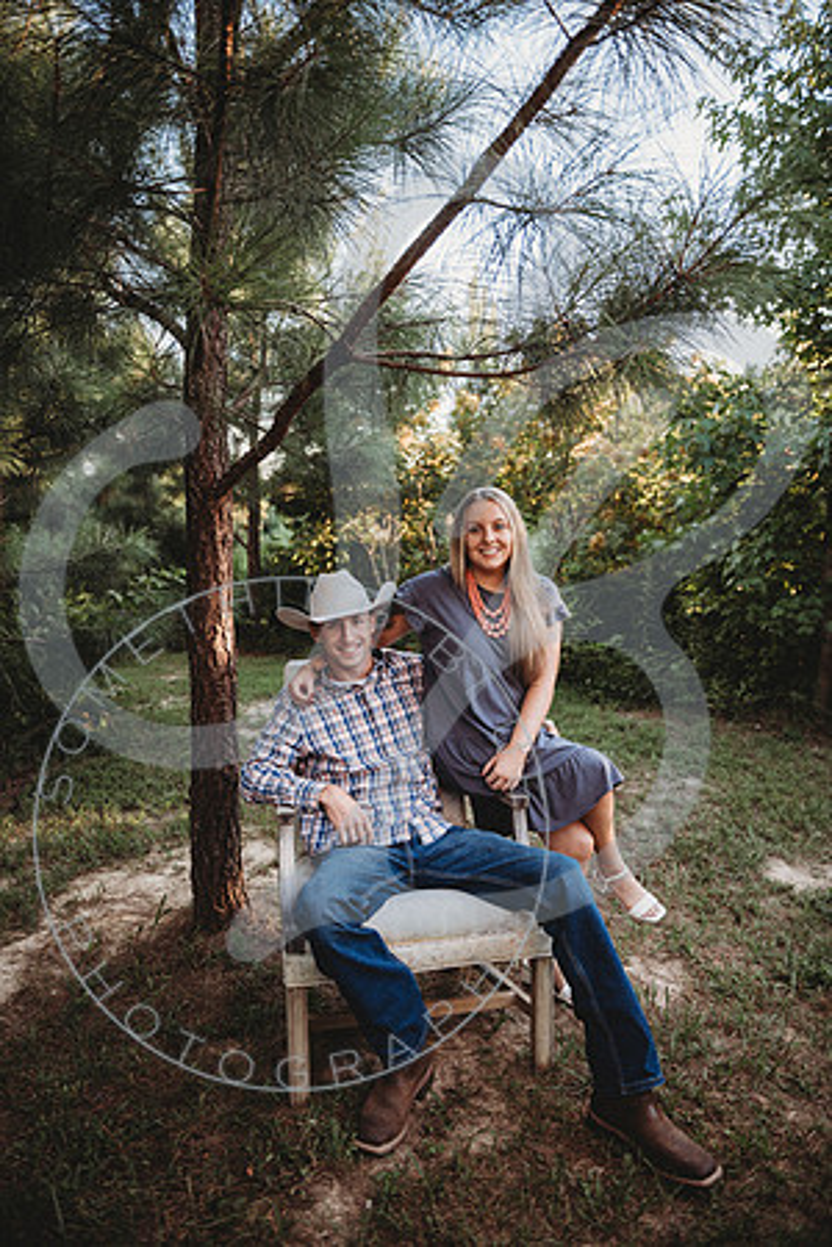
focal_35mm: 24
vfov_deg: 73.7
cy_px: 624
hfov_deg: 53.1
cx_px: 416
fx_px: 832
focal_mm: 24
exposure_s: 1/125
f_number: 2.8
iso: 100
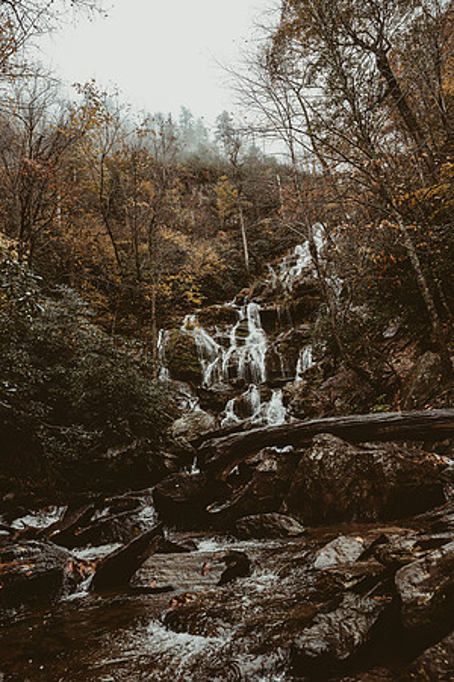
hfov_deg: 53.1
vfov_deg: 73.7
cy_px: 341
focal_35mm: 24
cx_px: 227
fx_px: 454
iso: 800
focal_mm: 24
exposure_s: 1/320
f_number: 5
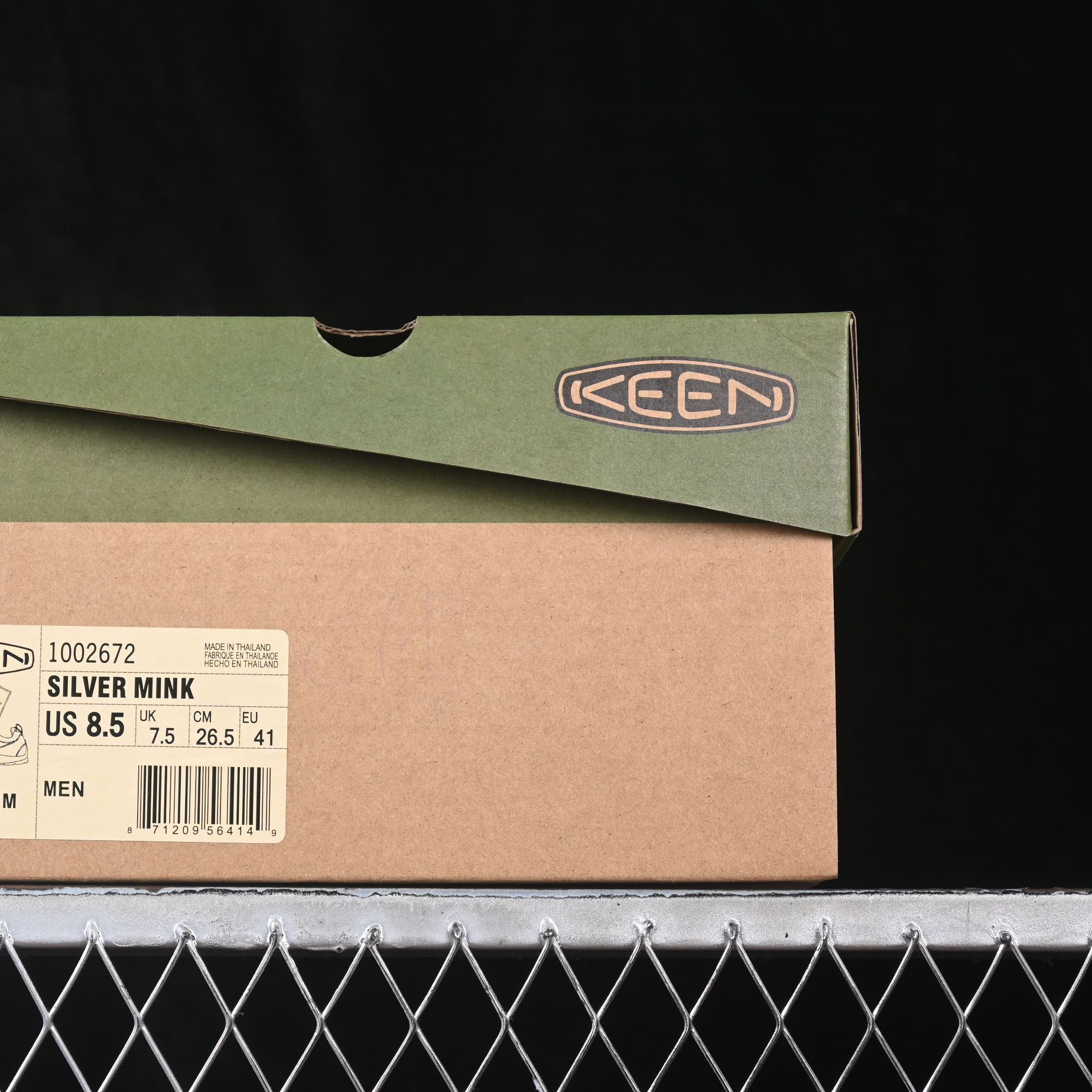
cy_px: 545
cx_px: 365
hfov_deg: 18.1
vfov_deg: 18.1
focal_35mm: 96
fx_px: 3426
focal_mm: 50
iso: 160
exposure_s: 1/60
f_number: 6.3
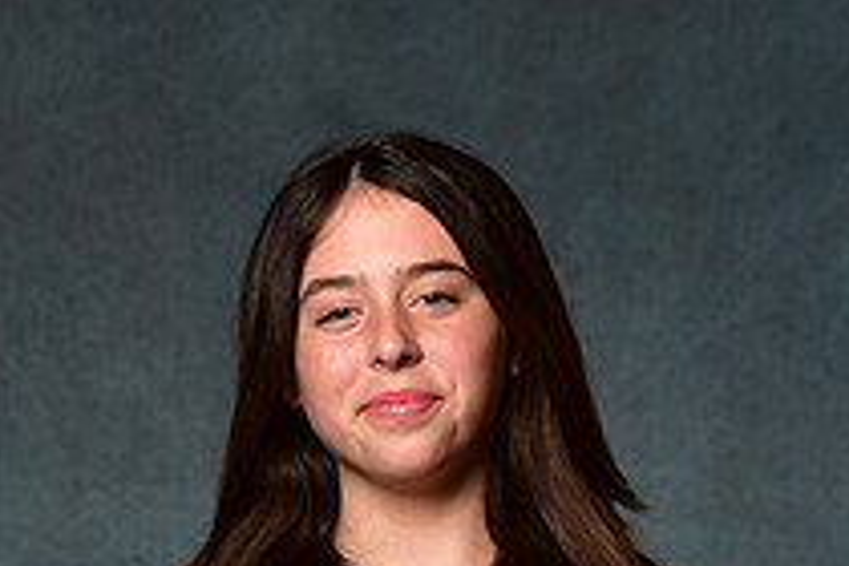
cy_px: 780
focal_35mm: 193
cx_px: 358
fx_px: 4551
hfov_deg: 10.7
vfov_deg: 7.0
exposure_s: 1/200
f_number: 5
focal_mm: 70
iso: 100
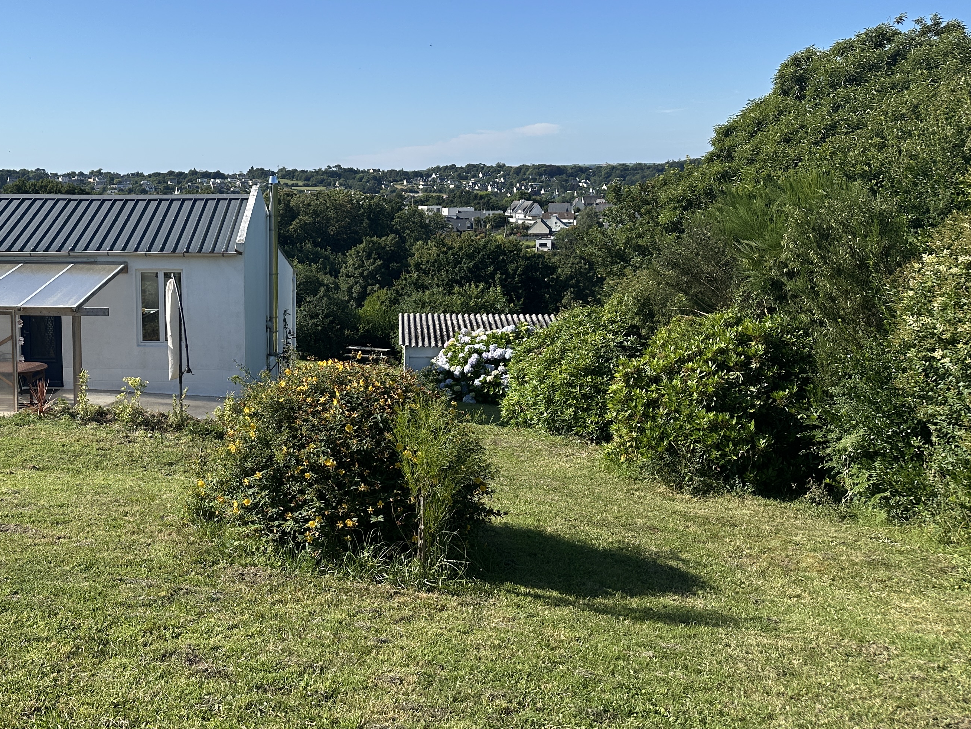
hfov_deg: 49.0
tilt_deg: -7.0
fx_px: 1038
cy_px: 318
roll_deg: +1.1
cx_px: 298
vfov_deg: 38.6
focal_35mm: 37
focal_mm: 6.86
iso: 80
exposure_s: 1/4762
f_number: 1.78
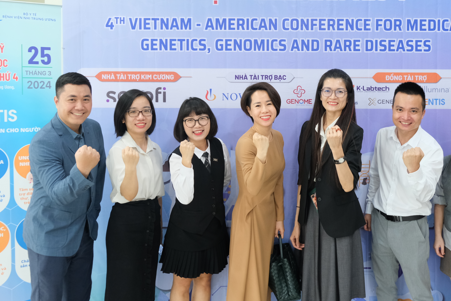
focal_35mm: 40
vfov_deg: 33.3
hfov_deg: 48.4
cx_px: 253
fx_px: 501
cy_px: 122
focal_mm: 21.6
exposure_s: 1/38
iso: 2000
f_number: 4.5
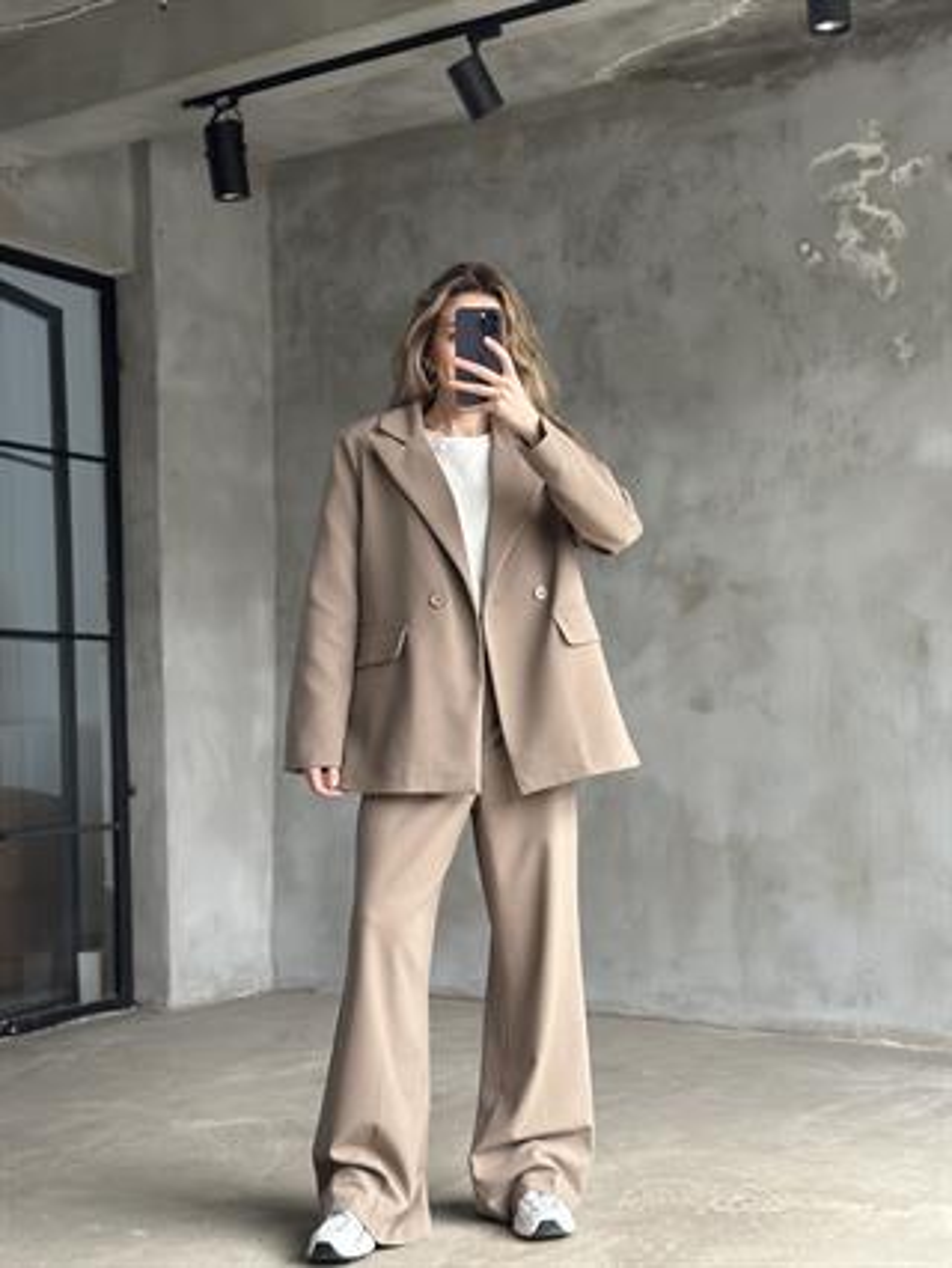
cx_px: 476
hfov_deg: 30.3
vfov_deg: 39.6
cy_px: 634
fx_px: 1758
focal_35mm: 48
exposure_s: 1/60
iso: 250
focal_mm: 6.86
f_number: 1.78
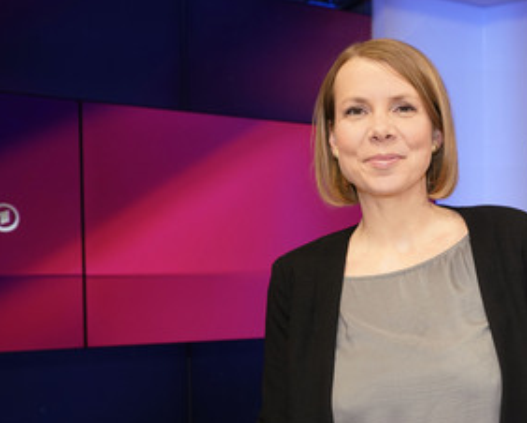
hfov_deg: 37.7
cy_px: 279
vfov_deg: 31.3
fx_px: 749
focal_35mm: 48
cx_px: 405
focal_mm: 32
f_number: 5
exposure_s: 1/125
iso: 2000
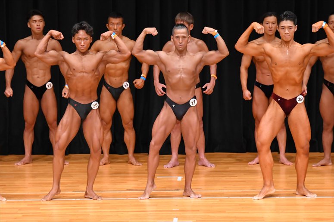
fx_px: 2365
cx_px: 167
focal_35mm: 255
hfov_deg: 8.1
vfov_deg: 5.4
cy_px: 111
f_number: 5.6
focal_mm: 170
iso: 5000
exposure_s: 1/400
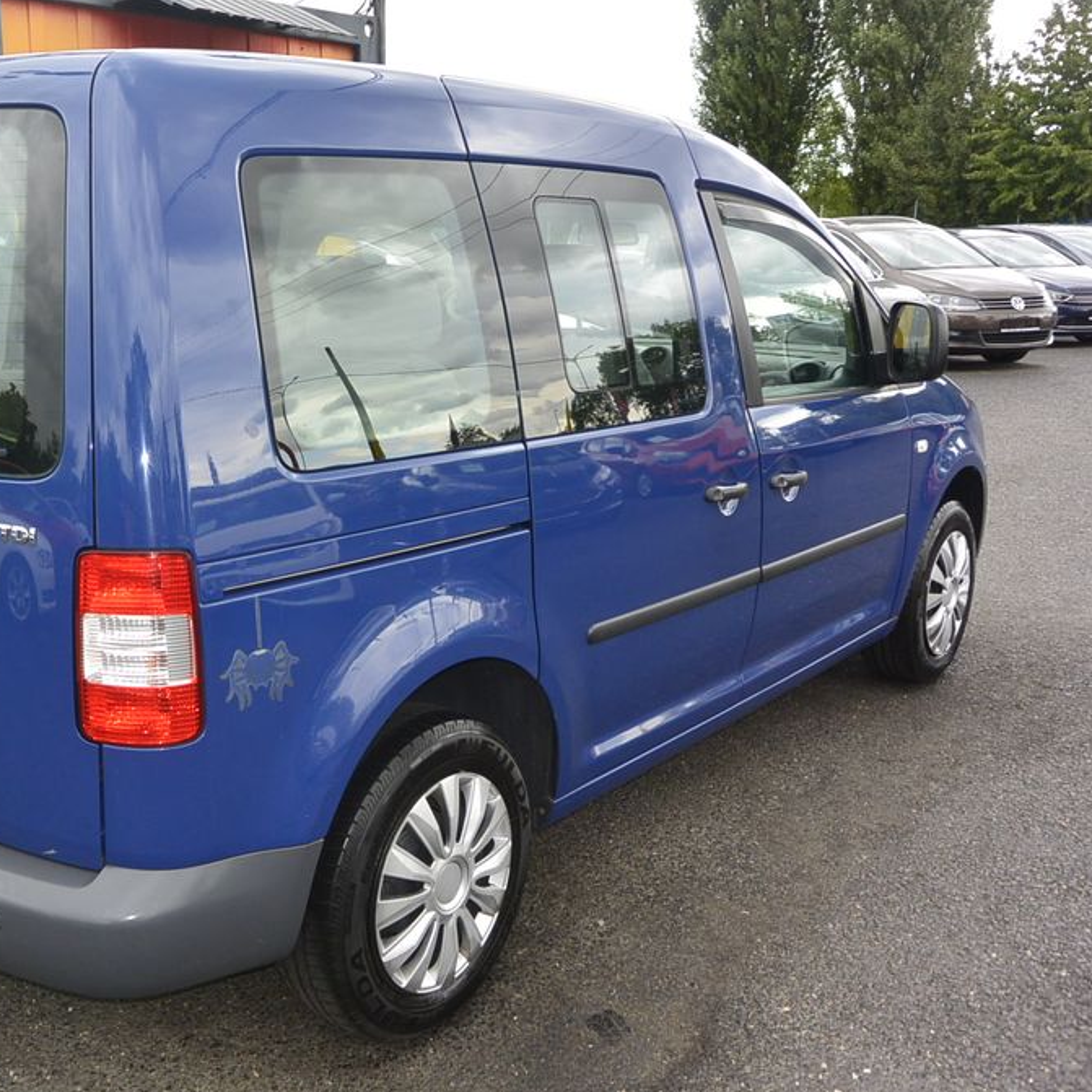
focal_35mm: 35
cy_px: 539
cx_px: 288
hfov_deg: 45.8
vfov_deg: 47.2
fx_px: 1249
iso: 160
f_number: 4
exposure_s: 1/200
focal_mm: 10
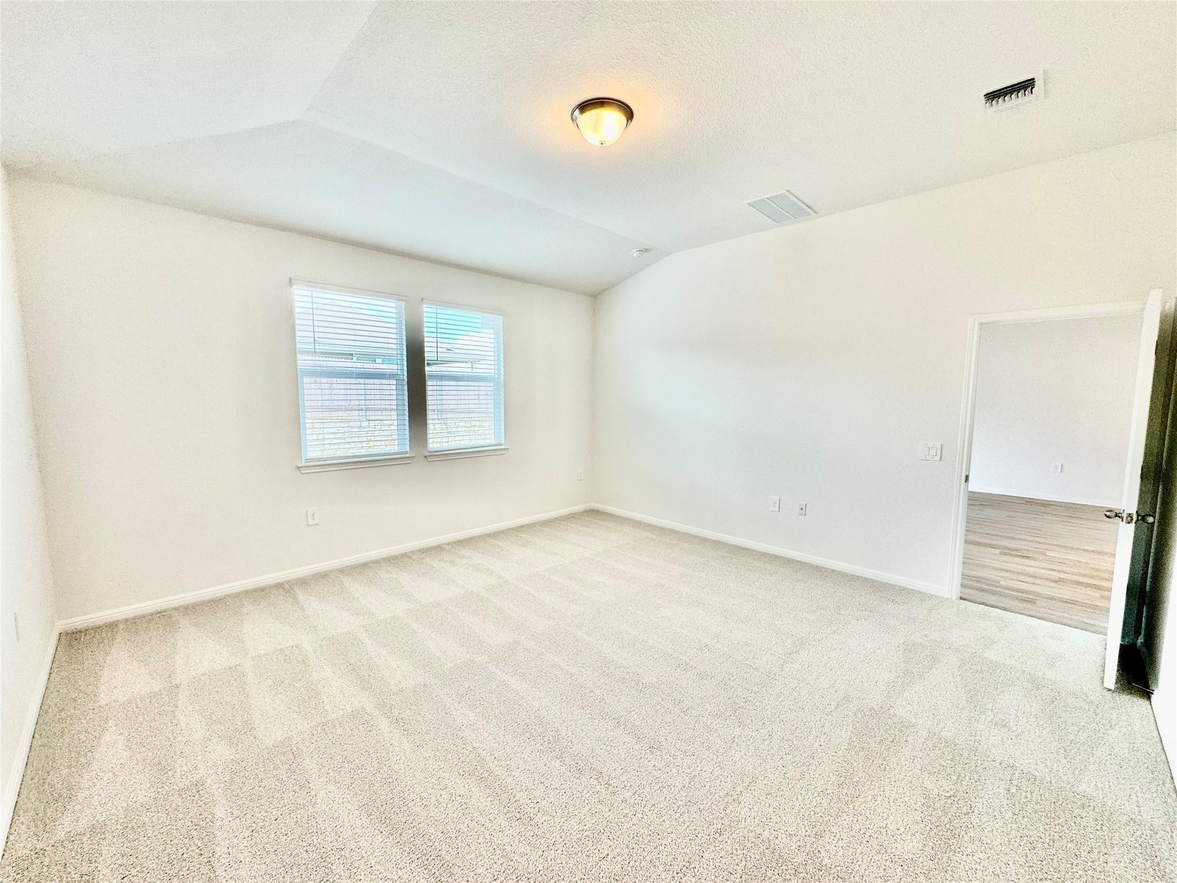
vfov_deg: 85.7
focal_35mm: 14
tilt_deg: -6.5
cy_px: 442
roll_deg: -0.7
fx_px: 476
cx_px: 588
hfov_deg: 102.1
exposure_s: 1/120
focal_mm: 2.22
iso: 100
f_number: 2.2
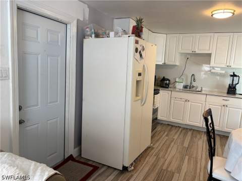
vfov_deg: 53.1
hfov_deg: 67.3
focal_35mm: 26
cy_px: 90
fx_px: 182
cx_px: 121
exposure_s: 1/60
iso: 64
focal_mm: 5.96
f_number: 1.6
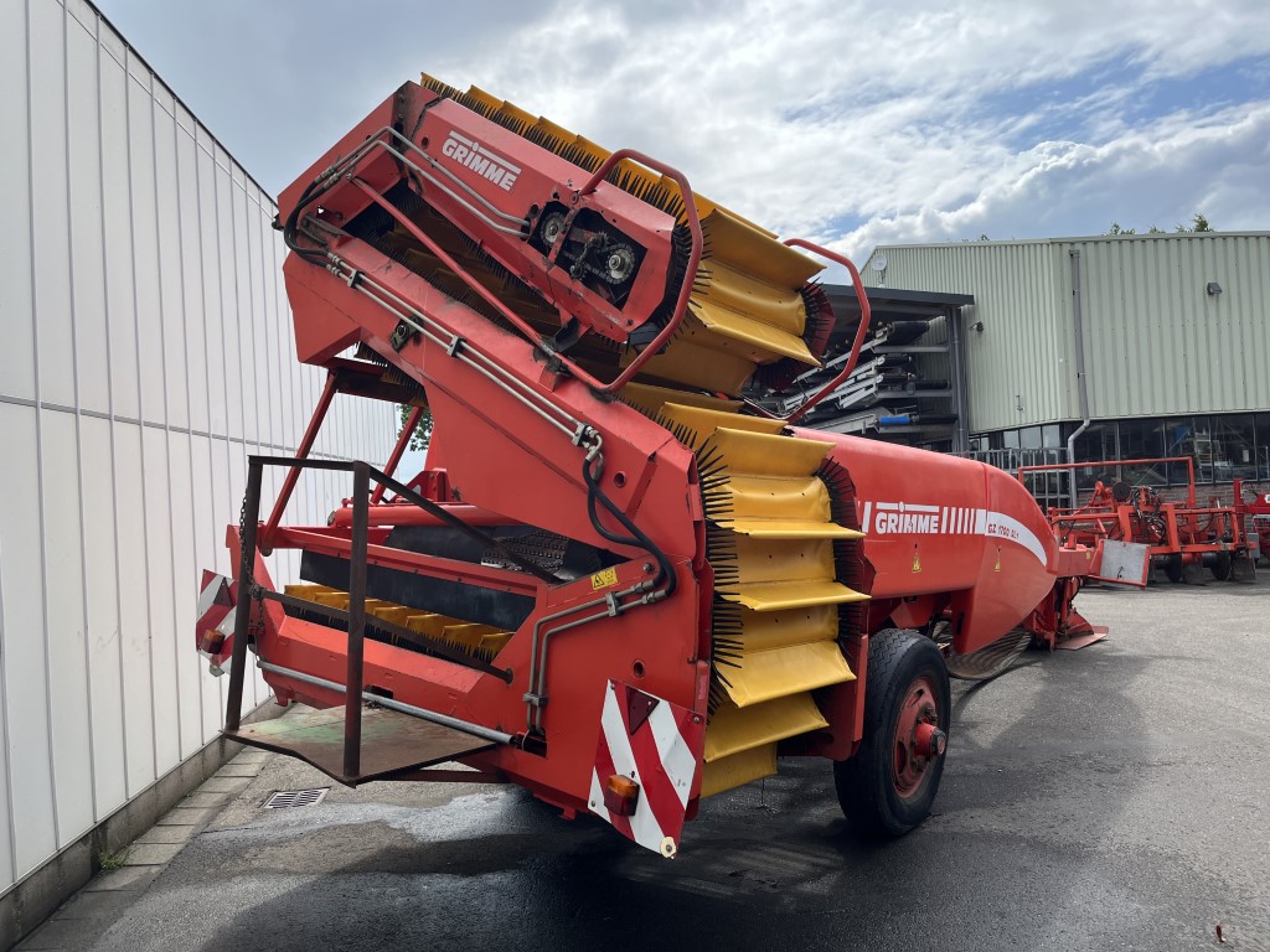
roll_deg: +4.8
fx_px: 954
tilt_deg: +3.9
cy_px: 476
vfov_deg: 53.1
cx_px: 635
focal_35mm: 26
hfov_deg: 67.3
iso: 50
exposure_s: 1/2024
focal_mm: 5.1
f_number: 1.6
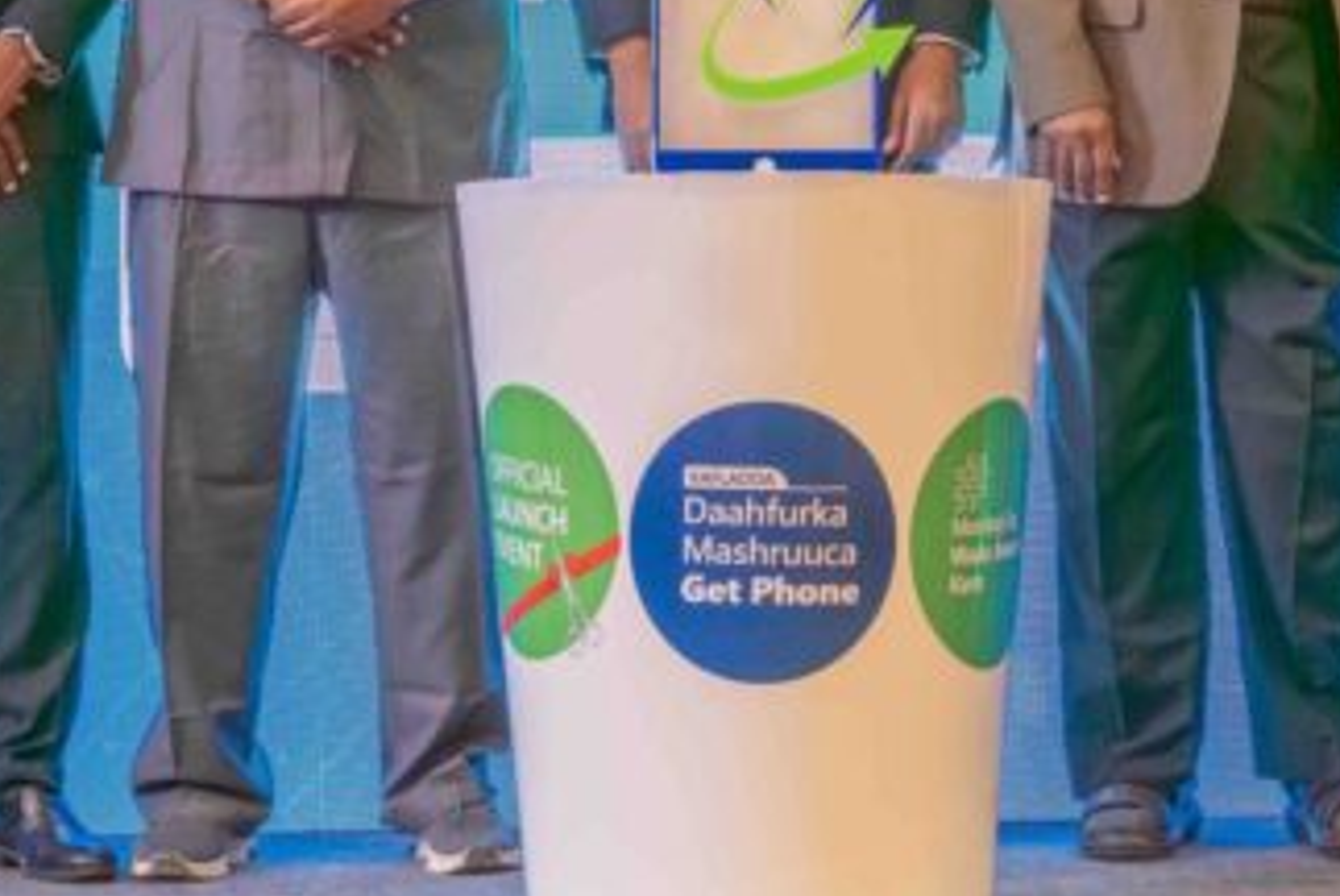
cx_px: 1166
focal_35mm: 116
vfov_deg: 11.7
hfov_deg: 17.4
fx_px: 4330
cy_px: 73
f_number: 4
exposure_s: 1/80
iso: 800
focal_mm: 36.7
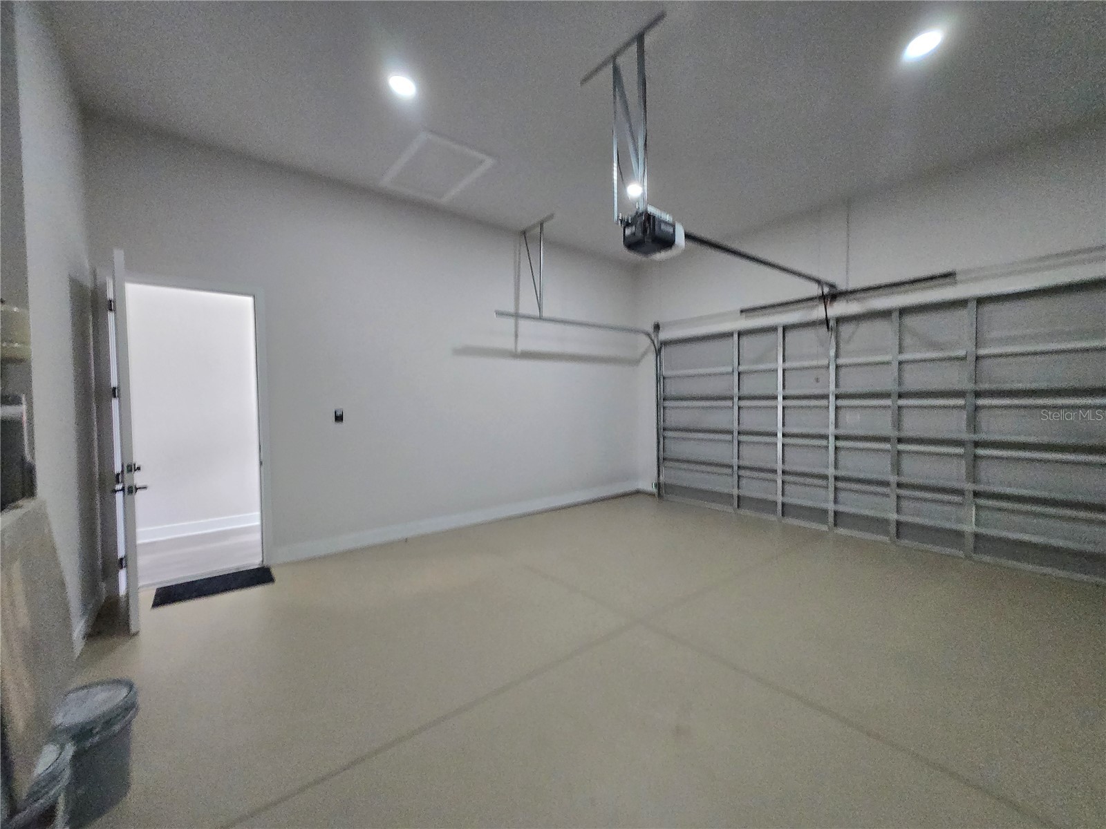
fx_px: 415
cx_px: 553
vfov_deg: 89.9
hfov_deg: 106.2
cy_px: 414
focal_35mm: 13
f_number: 2.2
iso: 320
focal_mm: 1.7
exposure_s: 1/60
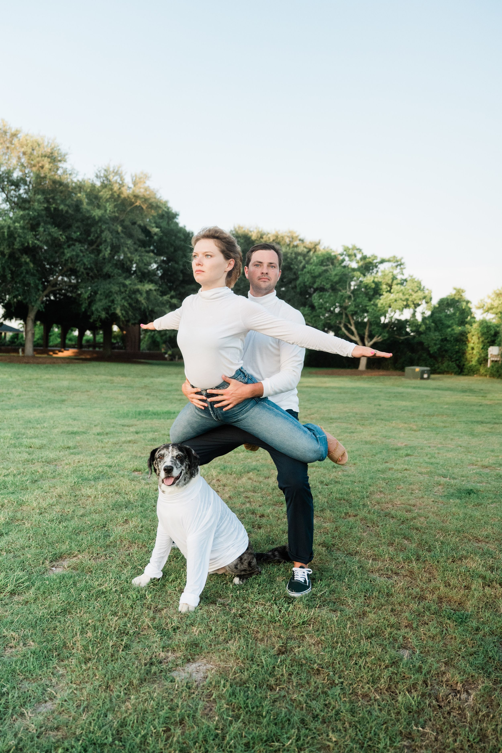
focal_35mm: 28
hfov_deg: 45.7
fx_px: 596
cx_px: 251
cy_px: 376
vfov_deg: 64.6
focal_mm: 28.5
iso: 1600
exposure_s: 1/6400
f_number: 2.8
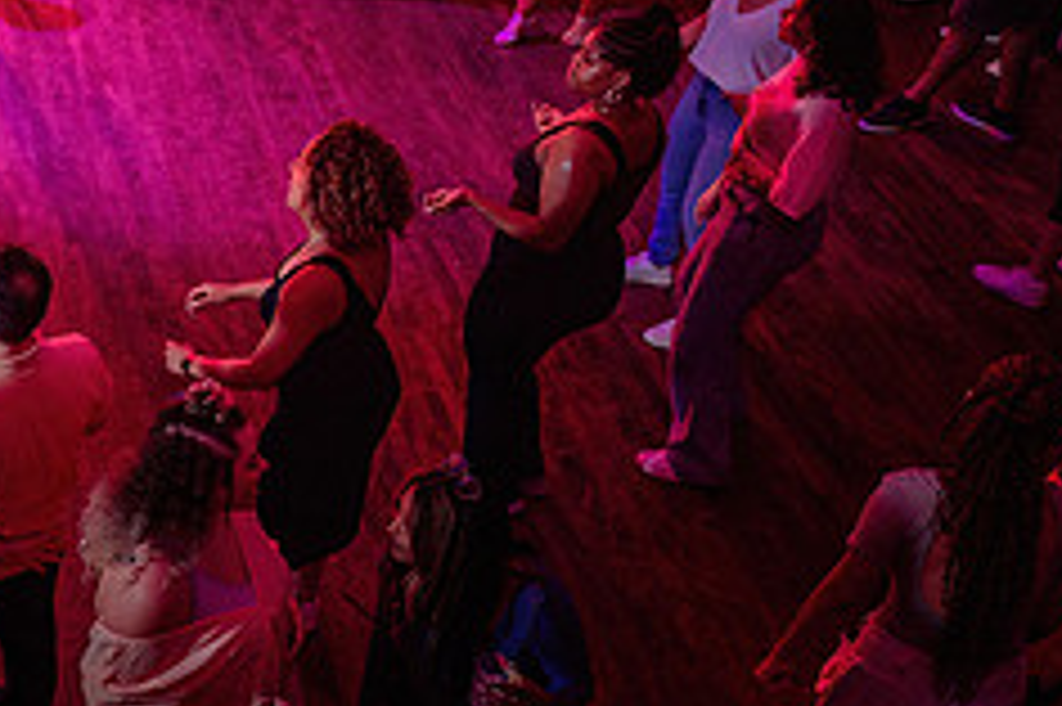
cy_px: 250
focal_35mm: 62
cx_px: -166
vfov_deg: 21.8
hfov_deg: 28.7
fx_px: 1828
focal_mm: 24
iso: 1000
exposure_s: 1/80
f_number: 3.2
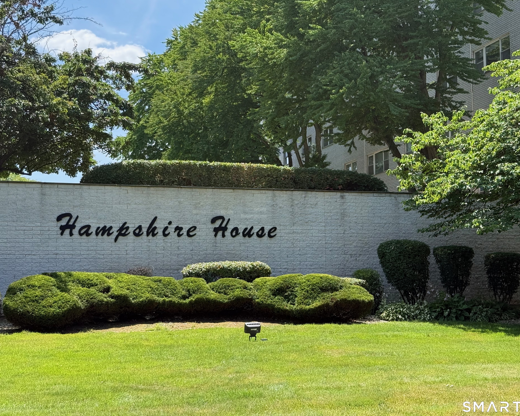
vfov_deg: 29.7
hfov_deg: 36.7
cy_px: 204
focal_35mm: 51
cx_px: 264
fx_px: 785
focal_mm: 6.76
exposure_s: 1/1754
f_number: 1.78
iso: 80
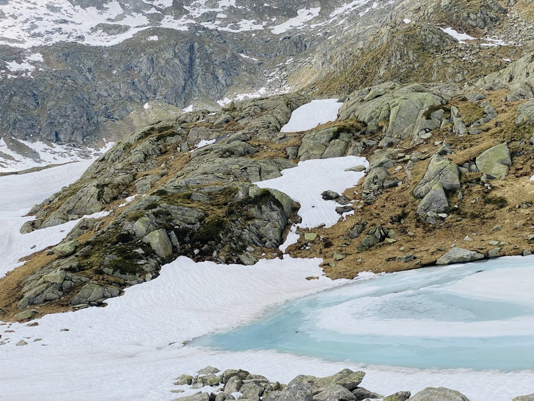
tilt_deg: -2.3
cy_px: 200
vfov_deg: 28.0
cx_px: 267
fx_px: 802
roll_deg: +10.9
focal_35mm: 52
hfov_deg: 36.8
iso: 20
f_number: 2
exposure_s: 1/2660
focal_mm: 6
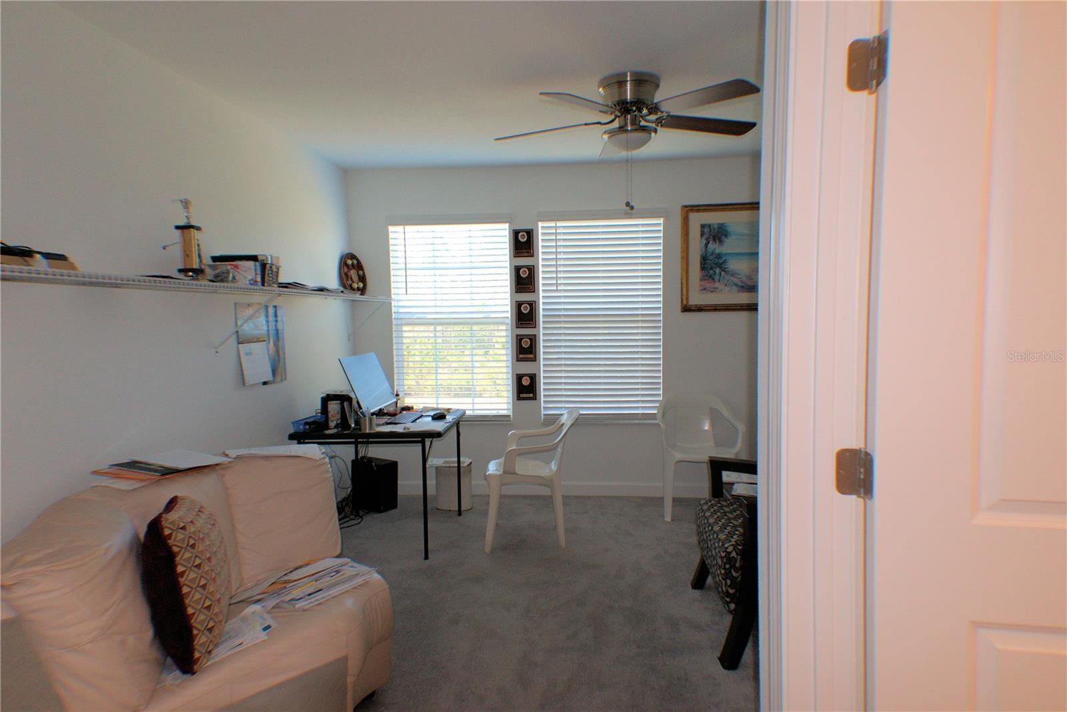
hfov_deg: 53.1
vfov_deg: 36.9
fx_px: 1067
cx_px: 534
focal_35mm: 36
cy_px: 356
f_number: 5.6
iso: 800
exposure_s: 1/125
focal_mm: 24
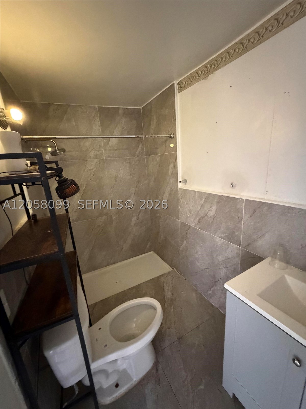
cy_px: 204
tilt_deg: -15.4
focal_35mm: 14
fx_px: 165
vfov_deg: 102.1
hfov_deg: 85.7
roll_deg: +3.3
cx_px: 153
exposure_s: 1/50
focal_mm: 2.22
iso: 1250
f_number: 2.2
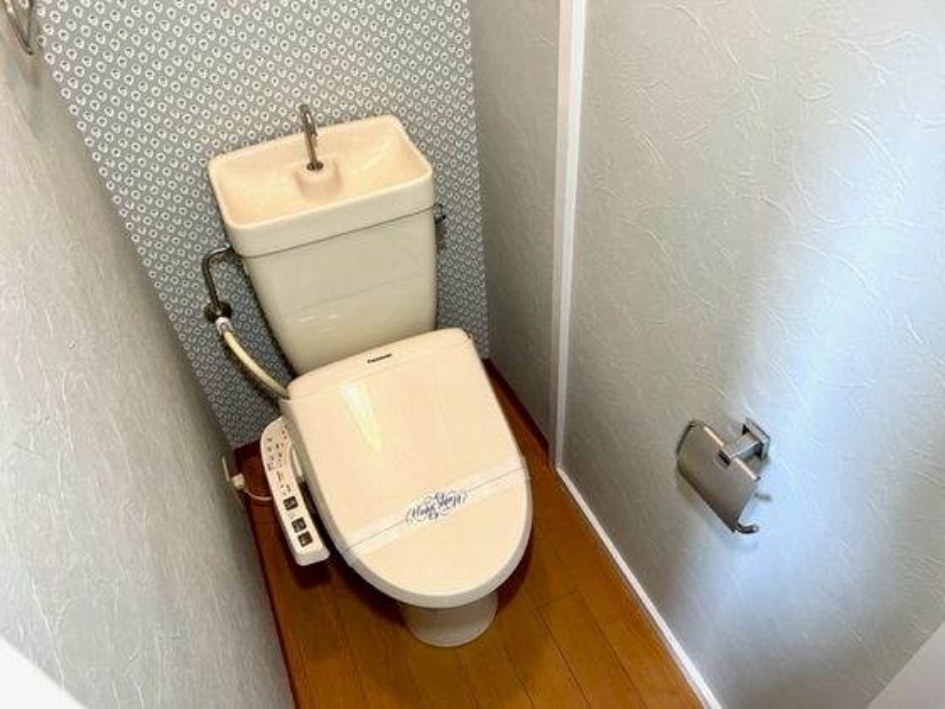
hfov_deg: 67.3
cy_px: 354
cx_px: 472
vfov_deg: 53.1
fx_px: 710
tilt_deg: -44.1
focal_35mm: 26
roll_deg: +5.9
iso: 100
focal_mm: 5.7
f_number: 1.5
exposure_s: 1/60
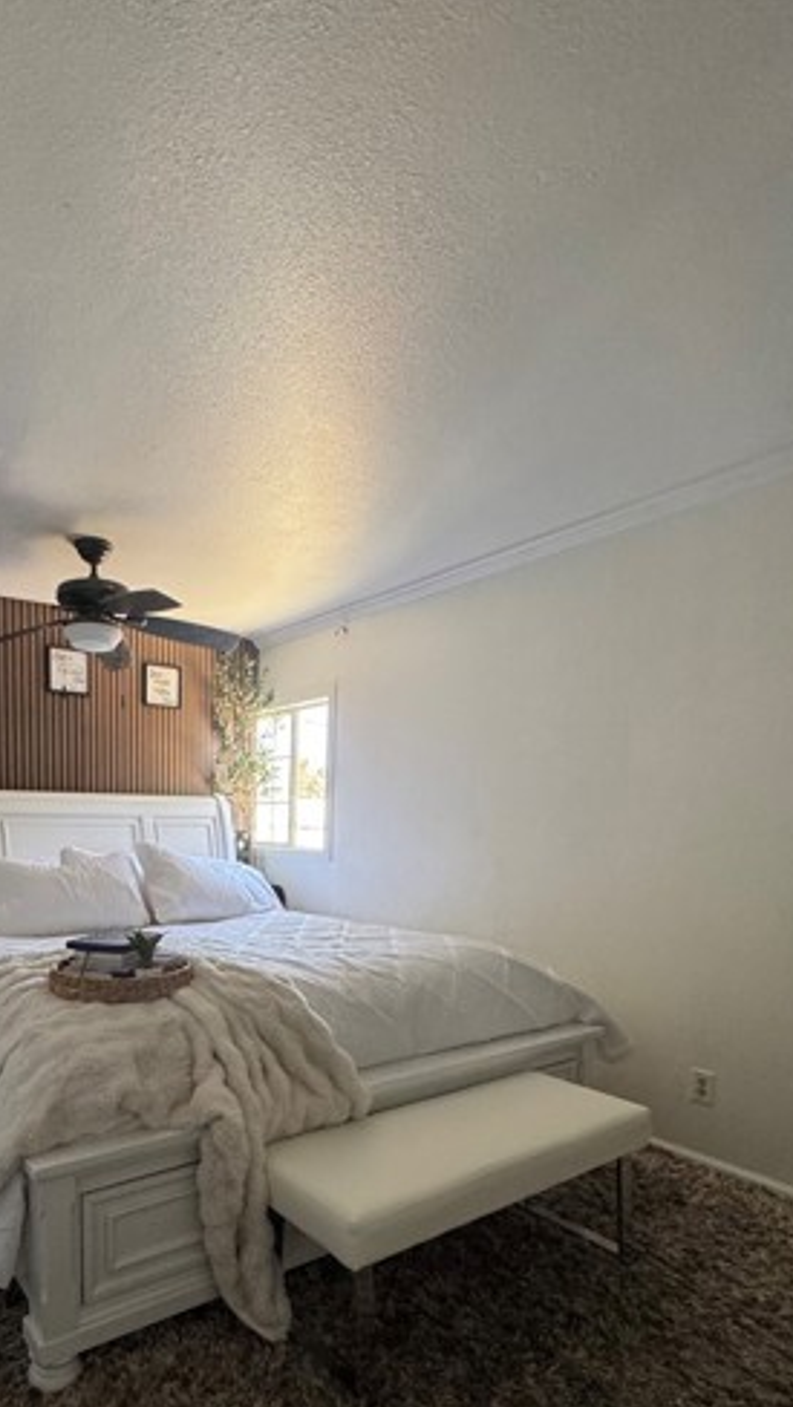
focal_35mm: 20
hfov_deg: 53.8
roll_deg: +0.3
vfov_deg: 84.5
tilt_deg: -6.7
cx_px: 213
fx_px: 747
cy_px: 902
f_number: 2.2
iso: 320
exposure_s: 1/95
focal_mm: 2.22
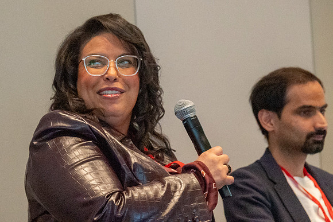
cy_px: 97
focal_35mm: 278
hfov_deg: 7.4
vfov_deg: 4.9
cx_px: 146
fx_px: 2572
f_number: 7.1
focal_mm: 165
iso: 12800
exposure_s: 1/125
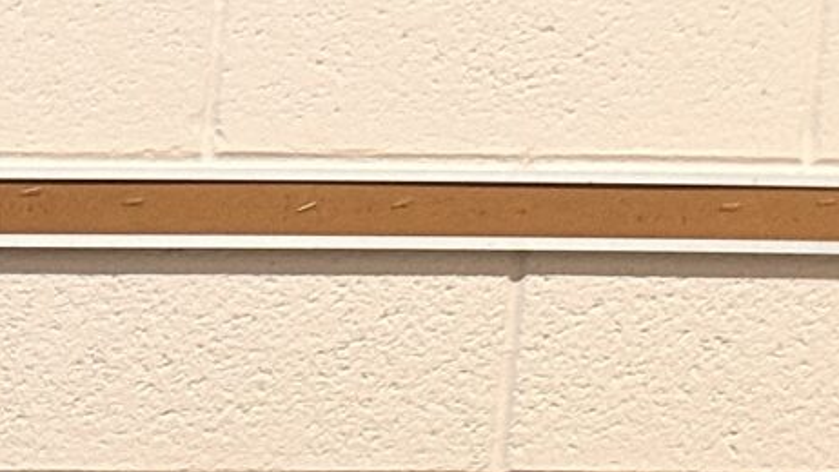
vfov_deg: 6.7
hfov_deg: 11.1
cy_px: 1596
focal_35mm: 157
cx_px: -1268
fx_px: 3493
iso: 160
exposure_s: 1/60
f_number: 1.5
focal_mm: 5.7
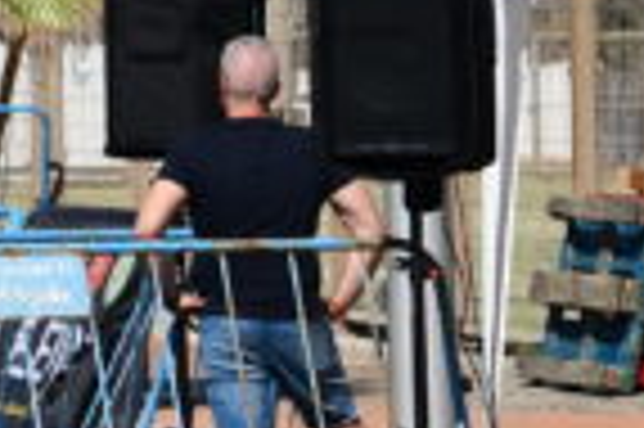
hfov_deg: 4.7
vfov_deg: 3.2
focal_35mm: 430
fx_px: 7683
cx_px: -581
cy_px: -579
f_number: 10
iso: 100
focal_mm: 40
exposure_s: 1/400
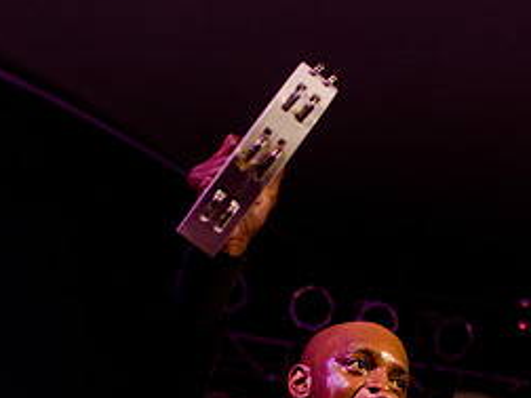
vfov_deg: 16.1
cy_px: 406
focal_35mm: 90
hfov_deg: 21.8
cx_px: 308
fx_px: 1378
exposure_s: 1/400
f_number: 3.5
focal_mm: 35
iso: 1600
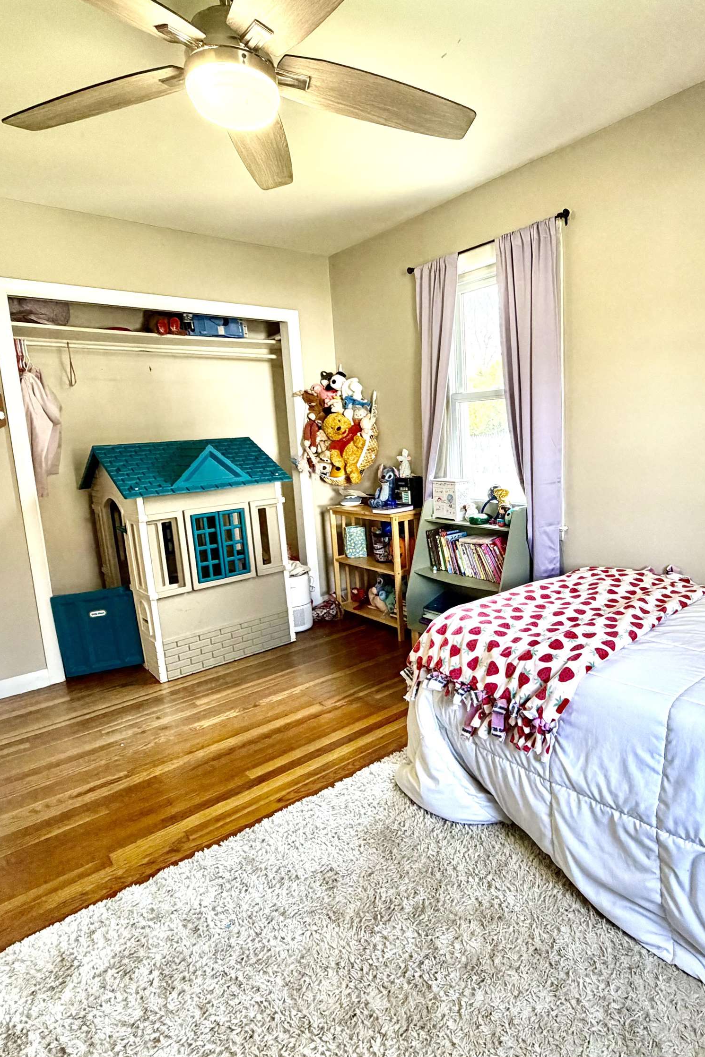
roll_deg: +2.6
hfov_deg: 61.0
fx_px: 588
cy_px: 519
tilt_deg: -9.1
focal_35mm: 20
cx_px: 444
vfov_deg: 84.0
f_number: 2.2
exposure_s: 1/60
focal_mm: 2.22
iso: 320
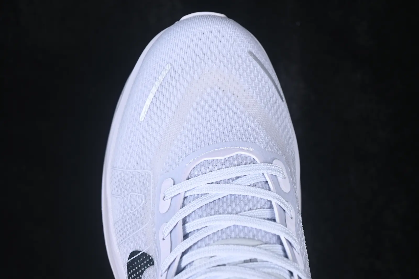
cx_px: 210
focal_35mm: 75
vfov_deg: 18.2
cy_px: 140
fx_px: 873
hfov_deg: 27.0
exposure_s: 1/80
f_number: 7.1
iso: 160
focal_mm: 50
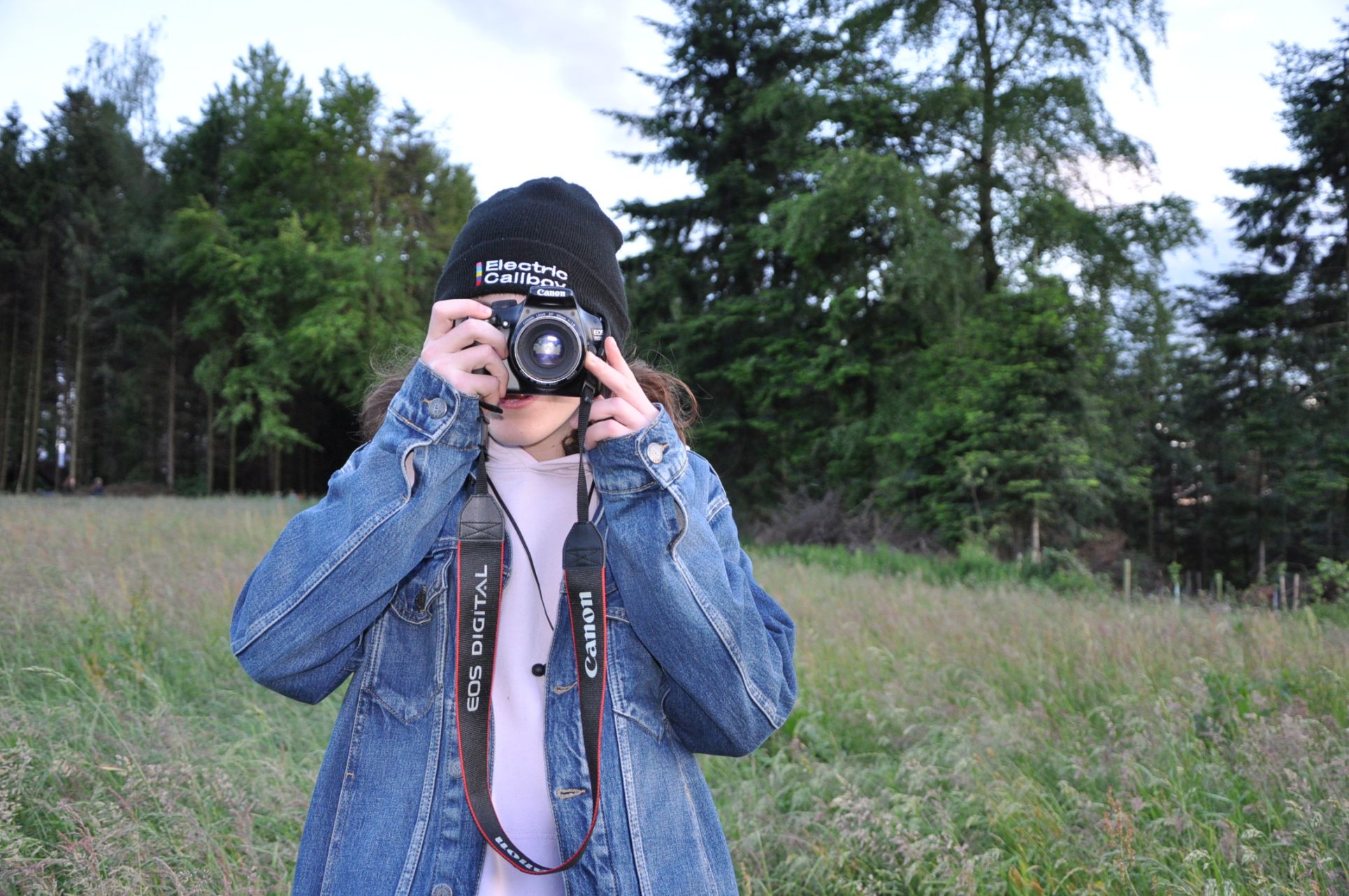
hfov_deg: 53.2
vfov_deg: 36.8
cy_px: 448
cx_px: 674
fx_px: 1347
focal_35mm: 36
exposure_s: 1/125
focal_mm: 24
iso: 720
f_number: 3.8
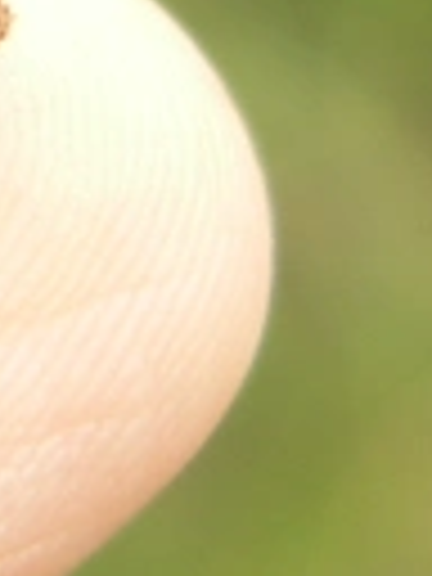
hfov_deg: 4.1
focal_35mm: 359
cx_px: -540
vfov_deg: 5.5
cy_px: -302
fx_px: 5974
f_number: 2.8
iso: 80
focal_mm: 12
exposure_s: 1/60
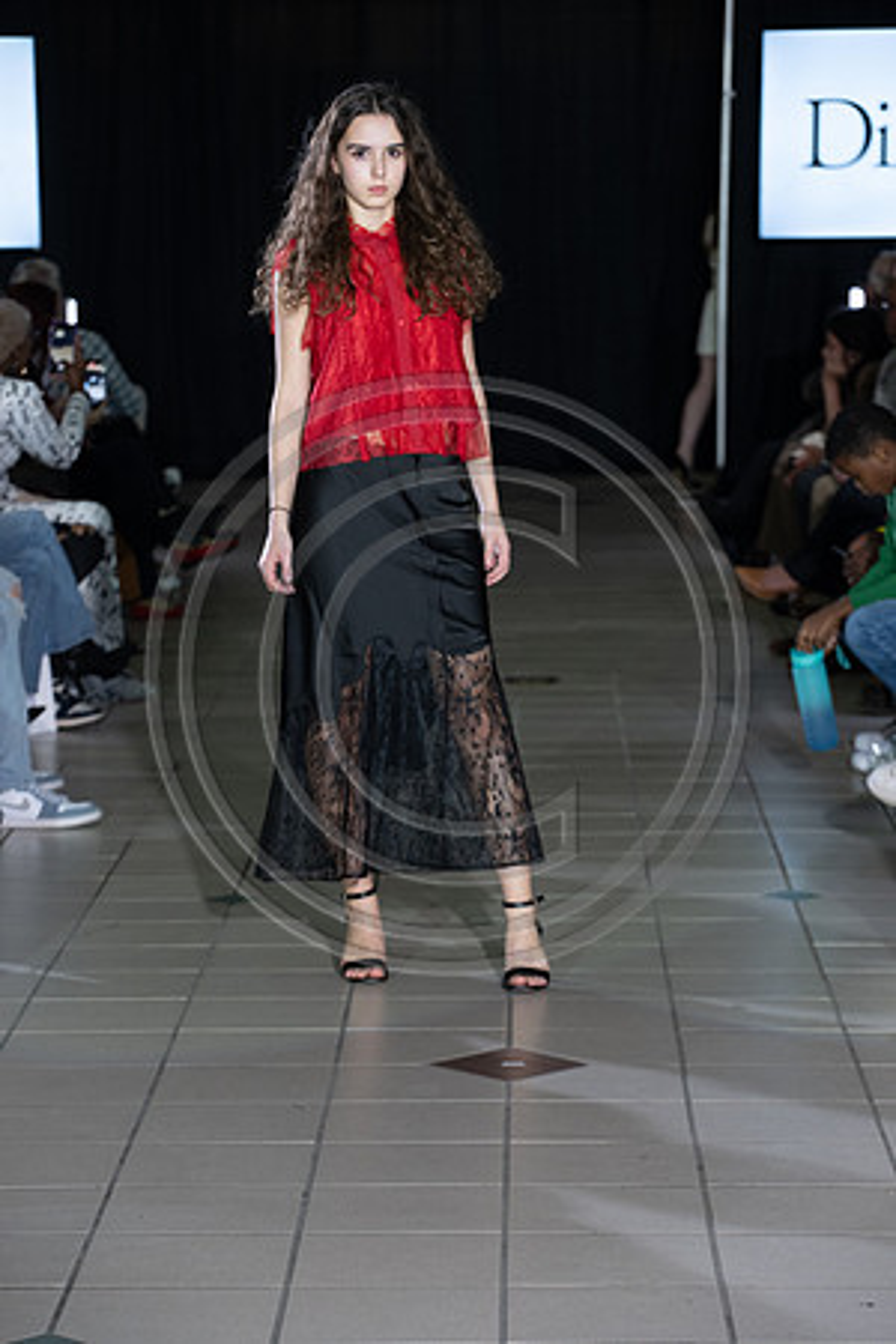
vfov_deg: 18.3
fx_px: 4181
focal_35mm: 112
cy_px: 672
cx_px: 448
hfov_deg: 12.2
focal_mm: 112
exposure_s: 1/160
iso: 1250
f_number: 5
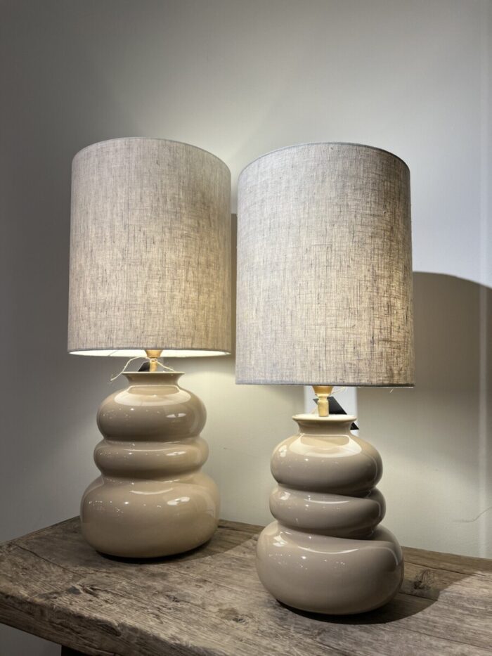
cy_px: 328
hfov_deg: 53.1
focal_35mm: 26
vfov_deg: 67.3
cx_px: 246
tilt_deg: +5.6
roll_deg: +0.5
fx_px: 493
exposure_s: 1/100
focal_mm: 5.7
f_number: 1.5
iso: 64
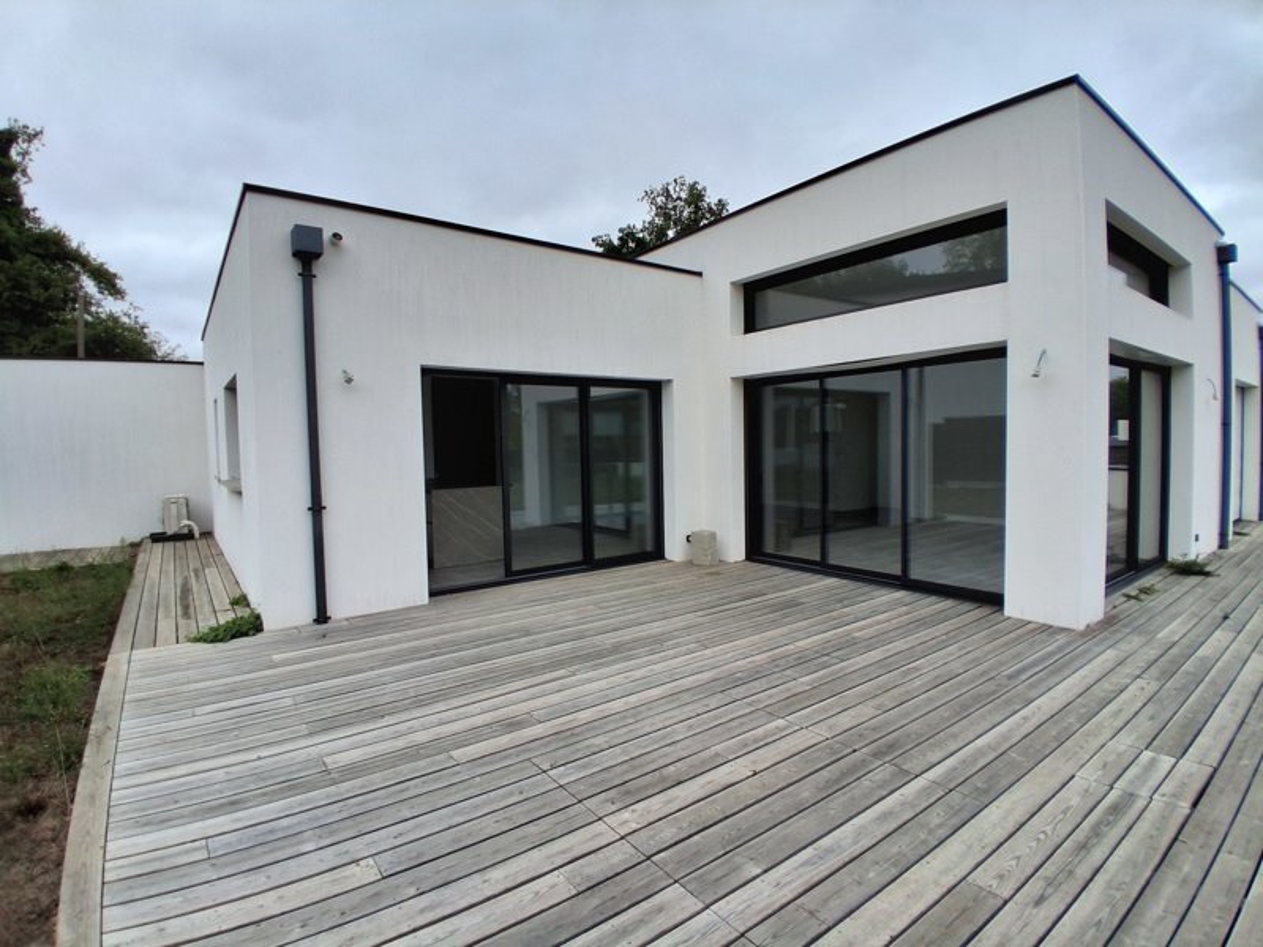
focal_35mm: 17
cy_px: 474
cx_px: 632
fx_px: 620
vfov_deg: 74.7
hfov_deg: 91.0
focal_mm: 1.4
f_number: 2.2
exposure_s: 1/476
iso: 50
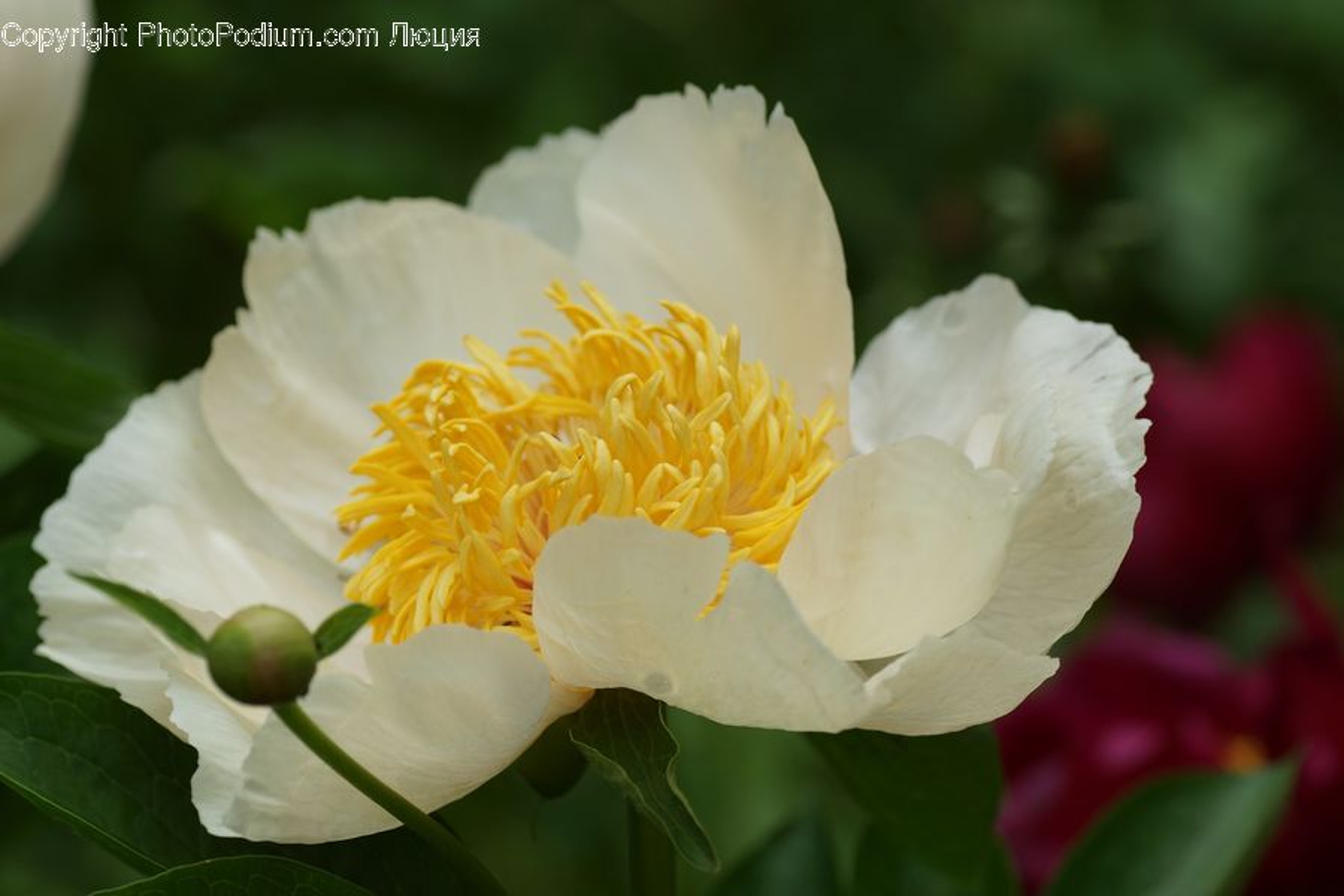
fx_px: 5040
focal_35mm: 135
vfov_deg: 10.2
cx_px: 672
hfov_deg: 15.2
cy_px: 448
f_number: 5.6
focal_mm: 90
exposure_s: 1/320
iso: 100
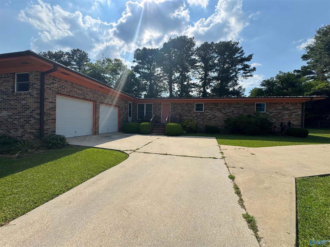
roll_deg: -1.3
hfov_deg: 102.1
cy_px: 124
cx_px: 165
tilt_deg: -1.9
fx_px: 133
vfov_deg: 85.7
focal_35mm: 14
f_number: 2.2
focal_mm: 2.22
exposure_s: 1/2146
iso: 50
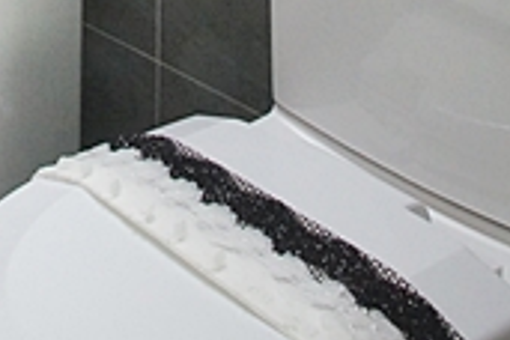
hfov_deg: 26.6
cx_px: -45
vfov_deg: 14.4
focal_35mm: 70
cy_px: -432
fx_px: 992
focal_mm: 10
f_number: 9
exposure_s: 1/20
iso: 800
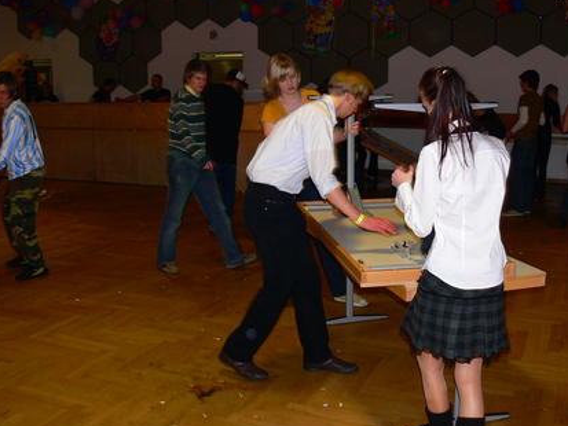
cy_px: 205
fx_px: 657
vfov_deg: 36.0
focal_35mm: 40
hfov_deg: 46.8
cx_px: 296
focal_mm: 7.4
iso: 100
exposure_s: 1/30
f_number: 2.8
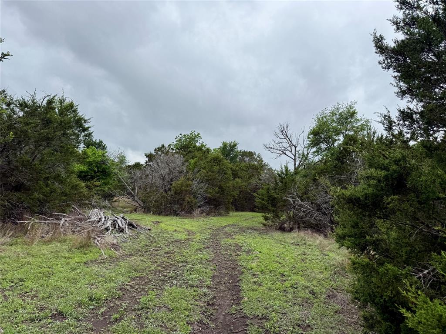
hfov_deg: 71.6
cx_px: 223
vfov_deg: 56.8
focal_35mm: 24
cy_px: 167
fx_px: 309
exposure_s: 1/3953
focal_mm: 6.76
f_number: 1.78
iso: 80
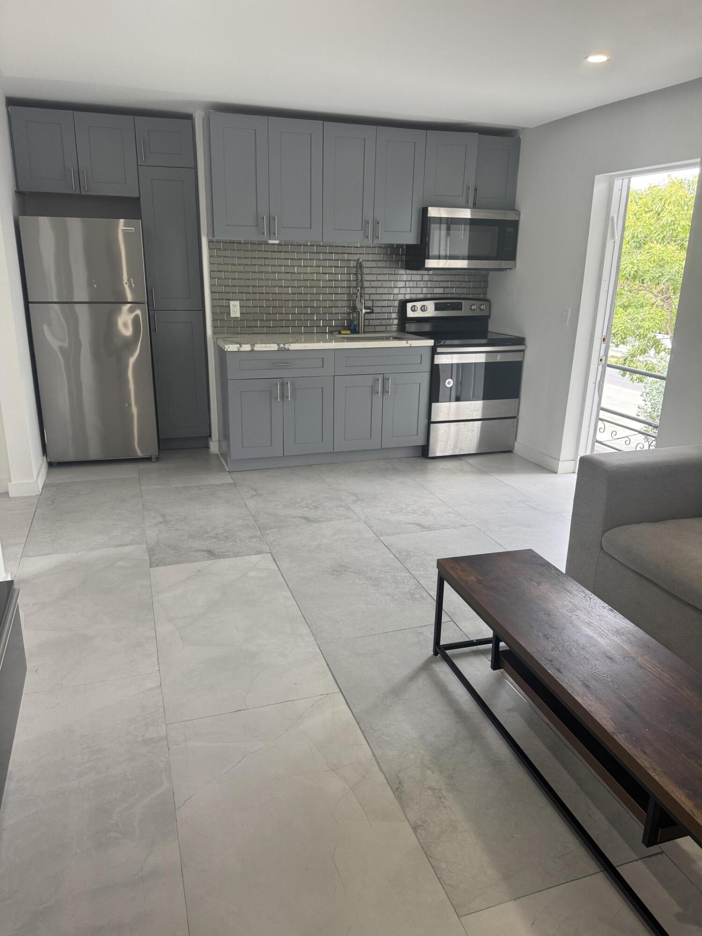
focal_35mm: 24
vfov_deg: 71.6
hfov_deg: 56.8
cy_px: 468
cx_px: 351
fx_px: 649
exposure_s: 1/120
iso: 160
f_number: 1.78
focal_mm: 6.76
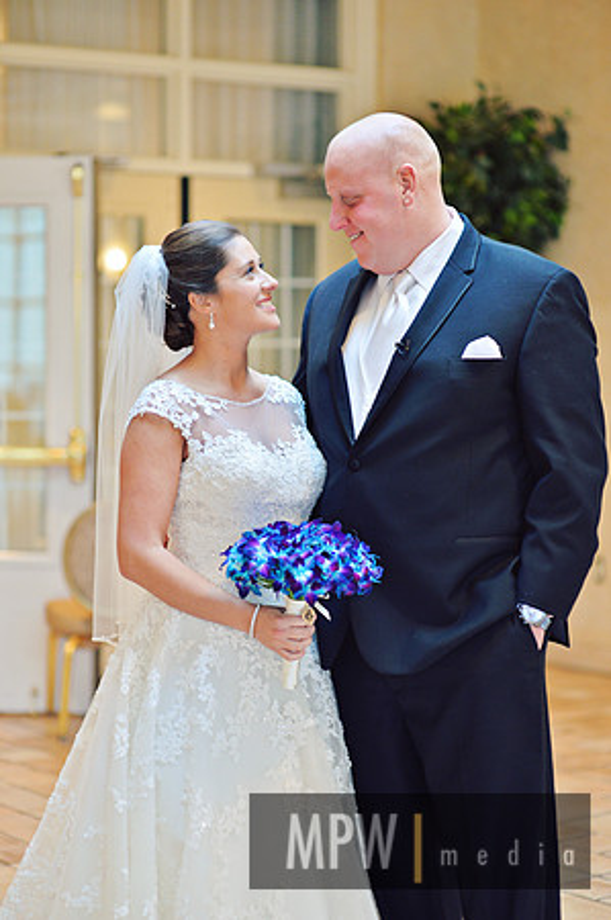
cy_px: 460
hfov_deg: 16.0
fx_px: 2169
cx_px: 306
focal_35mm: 85
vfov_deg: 23.9
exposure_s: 1/125
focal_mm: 85
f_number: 2.2
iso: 1250
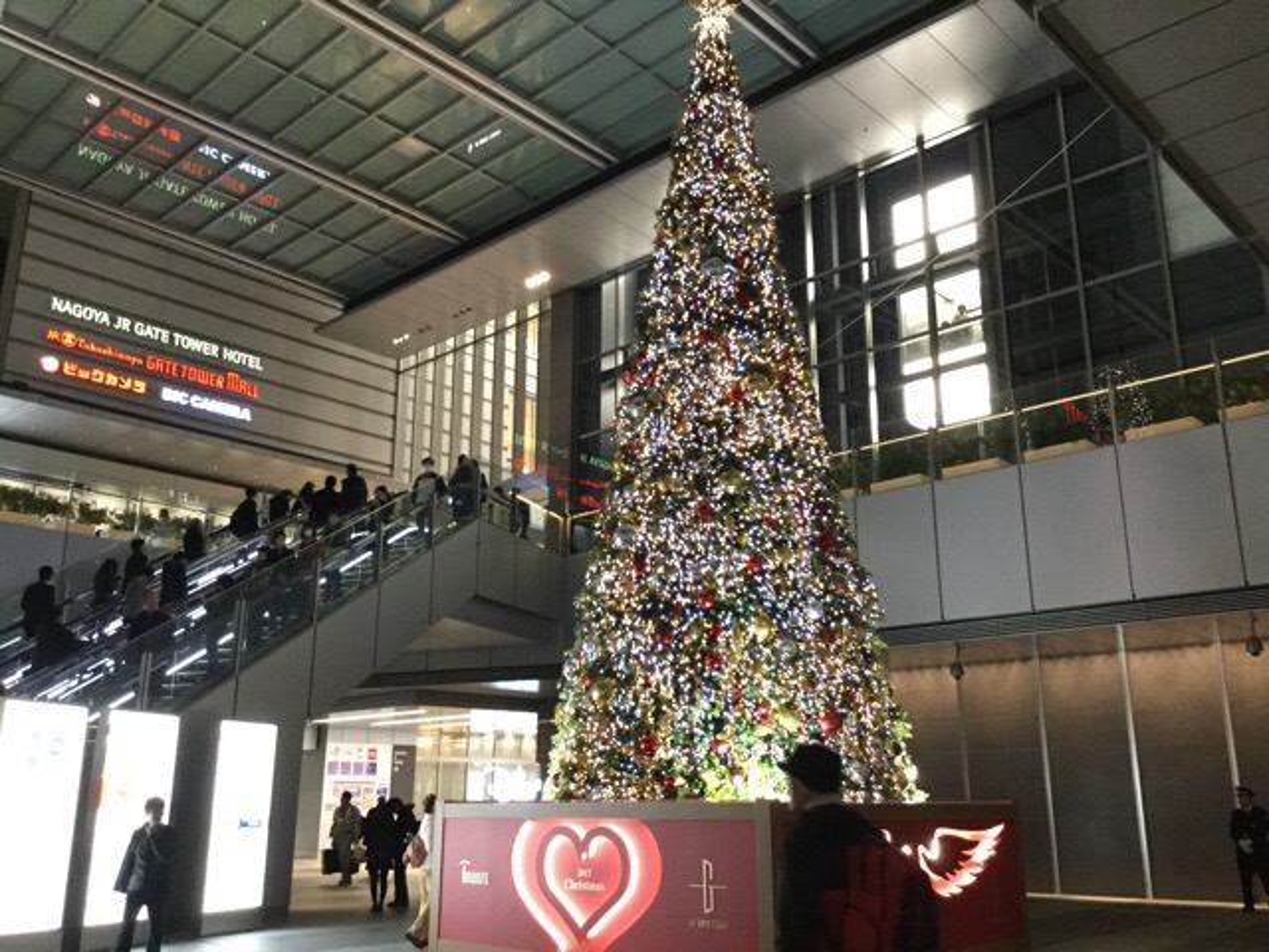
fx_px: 1136
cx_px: 634
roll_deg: -1.9
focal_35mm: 31
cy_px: 476
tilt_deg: +16.6
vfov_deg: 45.4
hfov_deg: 58.4
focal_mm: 3.3
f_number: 2.4
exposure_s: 1/30
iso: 200
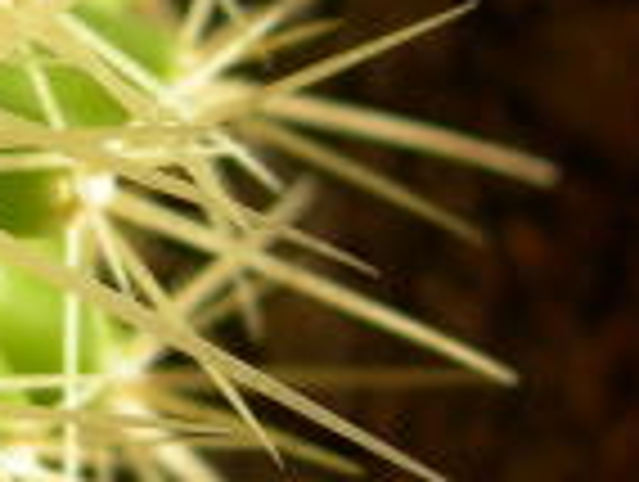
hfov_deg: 10.8
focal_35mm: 171
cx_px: -526
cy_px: 86
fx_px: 3162
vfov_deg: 8.7
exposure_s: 1/362
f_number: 2.8
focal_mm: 7.8
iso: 50
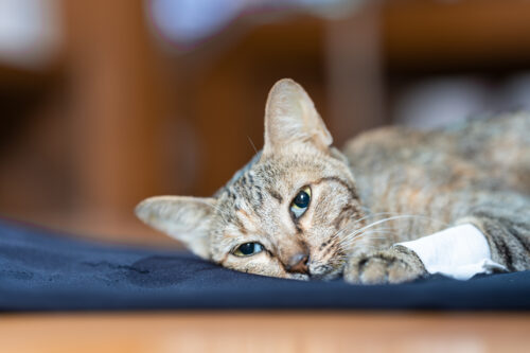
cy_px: 176
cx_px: 265
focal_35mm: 85
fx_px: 1251
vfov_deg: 16.1
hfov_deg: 23.9
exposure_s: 1/2
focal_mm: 85
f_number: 2
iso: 100
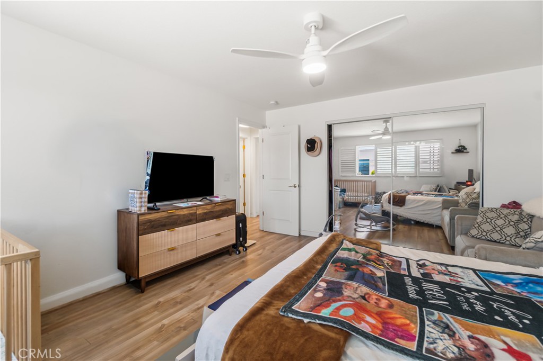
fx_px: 226
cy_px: 180
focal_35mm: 15
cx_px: 272
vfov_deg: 77.3
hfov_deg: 100.4
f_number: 7.1
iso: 100
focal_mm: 10
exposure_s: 1/2.5
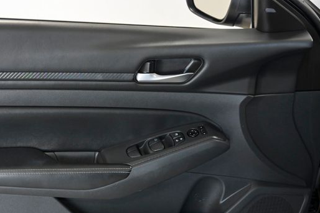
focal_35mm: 61
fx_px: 542
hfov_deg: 32.8
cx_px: 129
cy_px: 131
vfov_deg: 22.2
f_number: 4.5
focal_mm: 49
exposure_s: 1/400
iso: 2500
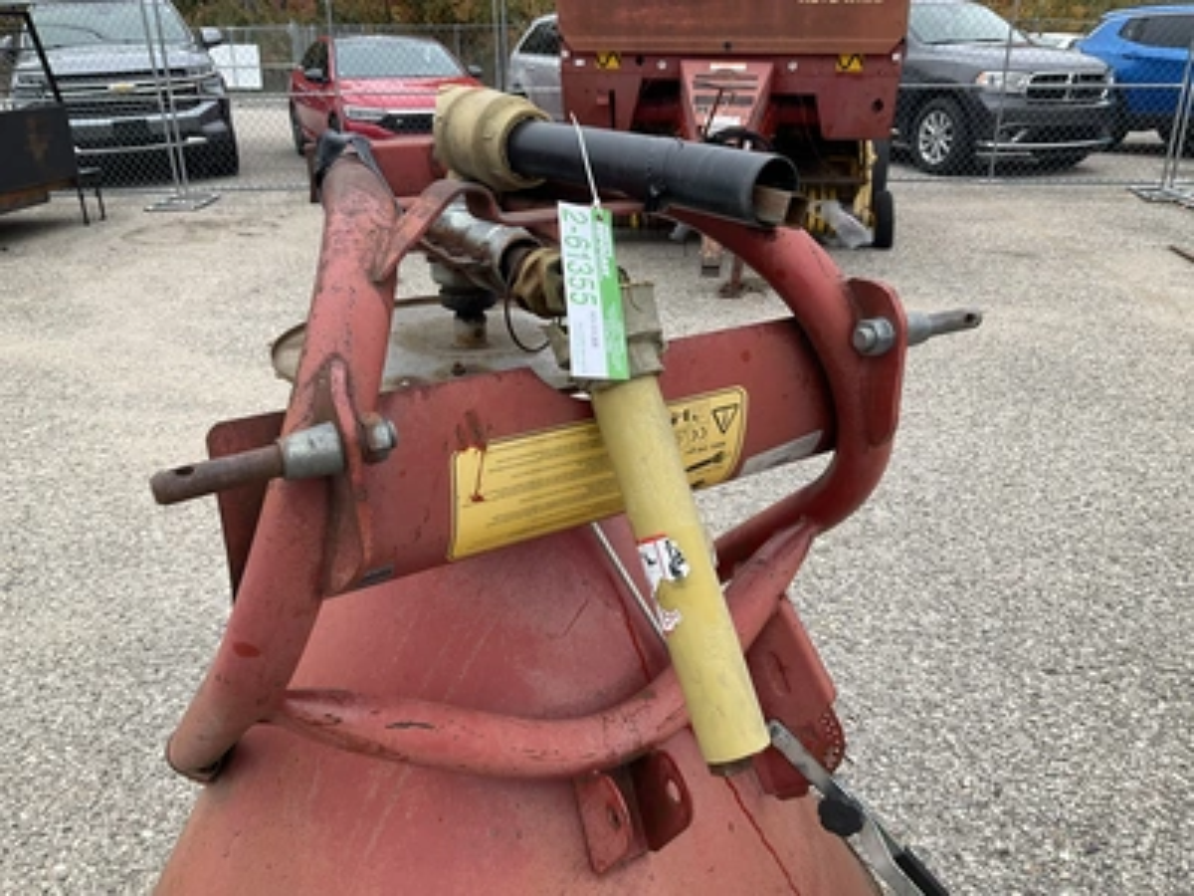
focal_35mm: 29
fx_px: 1000
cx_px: 597
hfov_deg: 61.7
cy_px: 448
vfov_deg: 48.2
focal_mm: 3
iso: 25
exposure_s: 1/250
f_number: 1.8
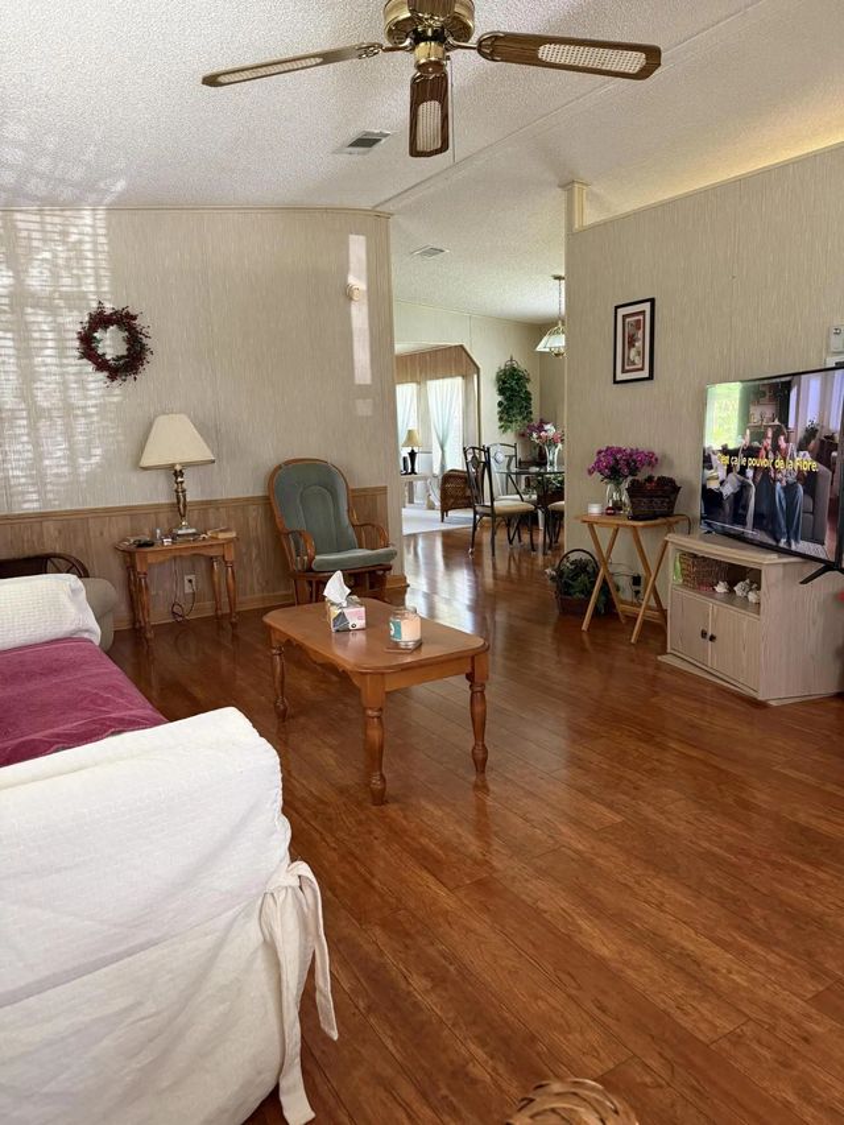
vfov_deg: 71.6
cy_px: 562
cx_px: 422
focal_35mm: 24
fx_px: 780
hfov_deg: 56.8
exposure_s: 1/60
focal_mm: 6.76
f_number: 1.78
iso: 320
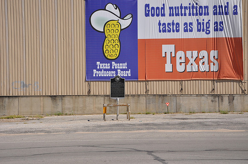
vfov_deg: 18.9
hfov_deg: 28.1
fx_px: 495
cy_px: 82
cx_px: 124
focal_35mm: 72
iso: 200
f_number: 8
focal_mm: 48
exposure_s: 1/250
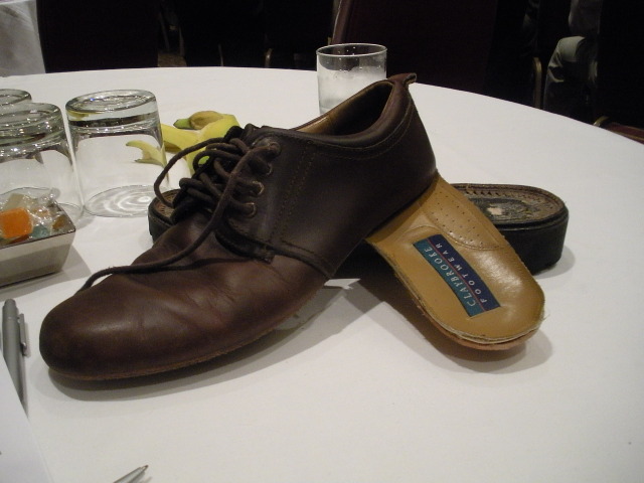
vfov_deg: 39.7
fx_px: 670
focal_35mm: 36
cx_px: 322
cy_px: 242
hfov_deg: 51.4
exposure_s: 1/25.8
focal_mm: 6.3
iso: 400
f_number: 3.5
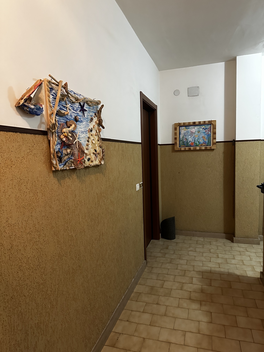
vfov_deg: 71.6
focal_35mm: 24
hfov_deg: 56.8
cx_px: 132
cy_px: 176
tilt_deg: -4.2
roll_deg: +1.8
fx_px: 244
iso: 640
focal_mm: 6.86
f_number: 1.78
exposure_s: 1/50
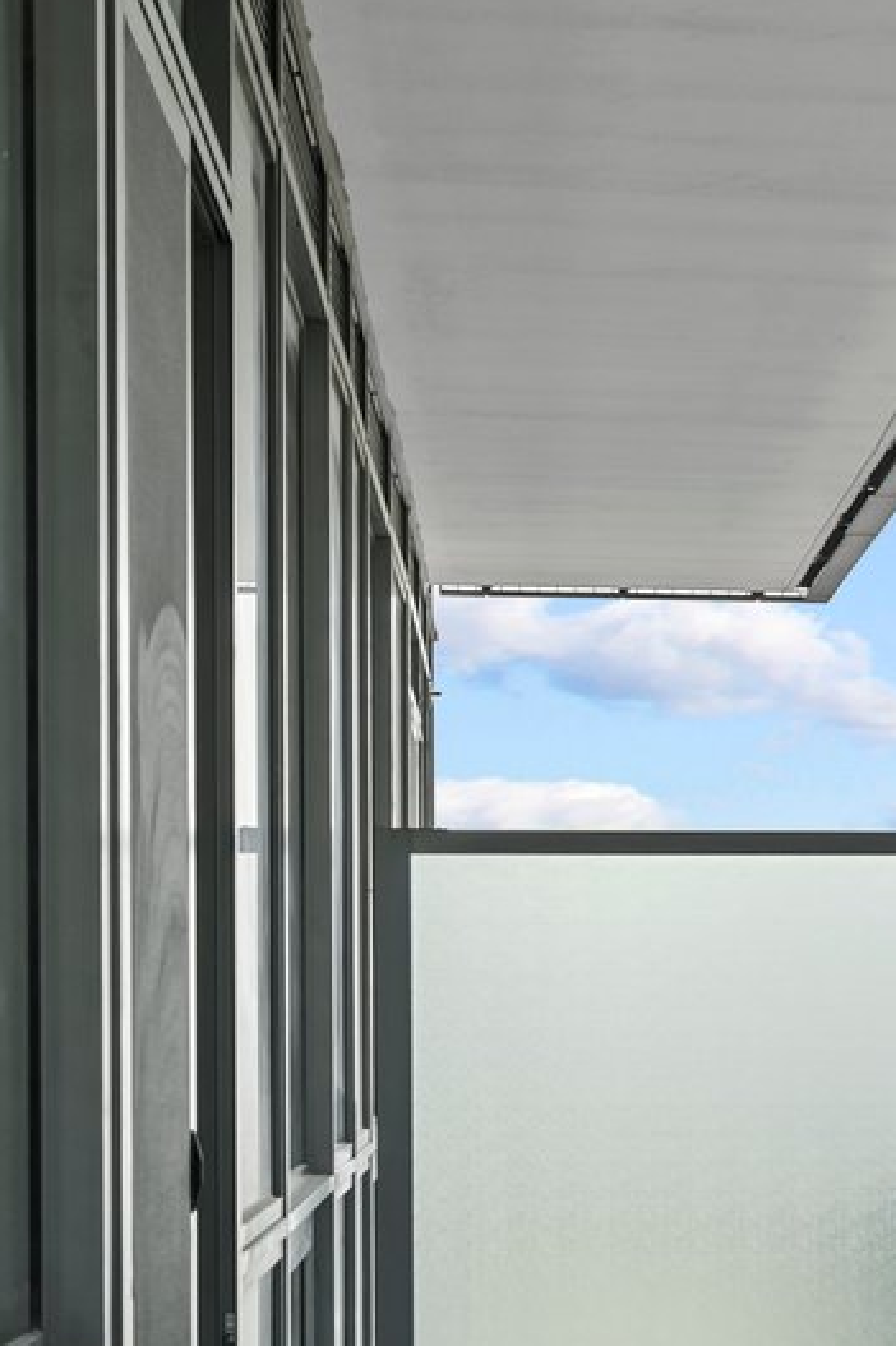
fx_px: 3810
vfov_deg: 19.8
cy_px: 1129
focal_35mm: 102
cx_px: 1163
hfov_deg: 13.0
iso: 400
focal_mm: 35
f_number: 8
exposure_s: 1/50
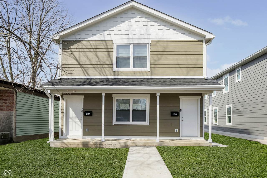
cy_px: 89
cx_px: 134
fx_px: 171
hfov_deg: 76.1
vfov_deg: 55.1
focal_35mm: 23
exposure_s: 1/1250
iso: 640
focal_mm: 15.6
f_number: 4
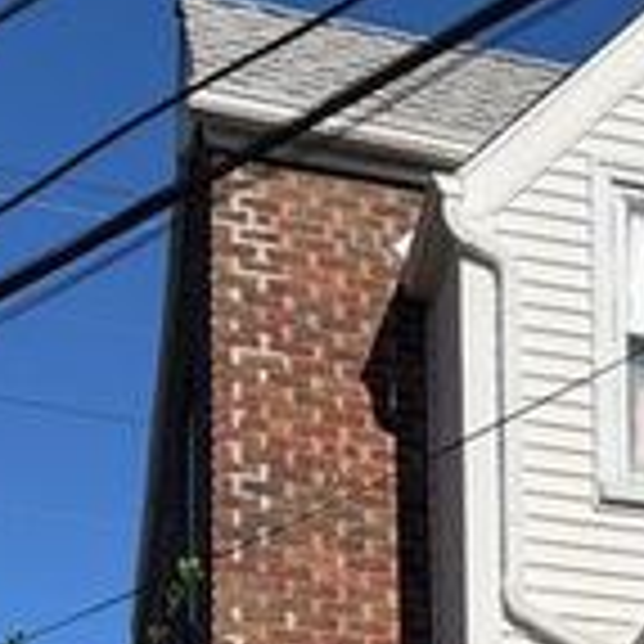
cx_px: 842
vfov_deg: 15.0
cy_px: 1209
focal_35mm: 99
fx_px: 2084
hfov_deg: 16.6
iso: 80
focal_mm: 6.76
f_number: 1.78
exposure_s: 1/6173
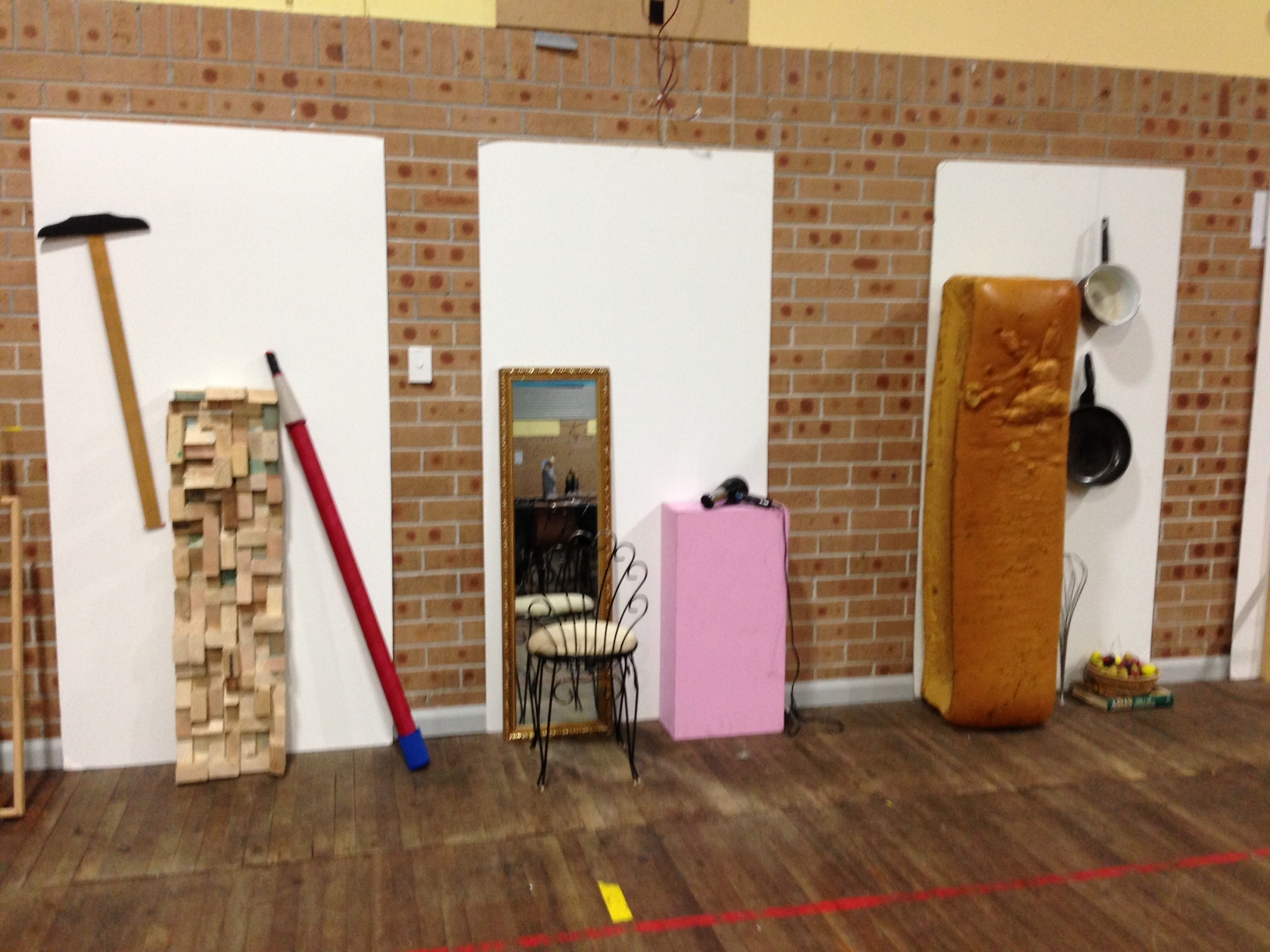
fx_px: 1211
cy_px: 476
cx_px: 635
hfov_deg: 55.4
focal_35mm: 33
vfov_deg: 42.9
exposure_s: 1/20
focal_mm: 4.13
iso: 200
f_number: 2.4
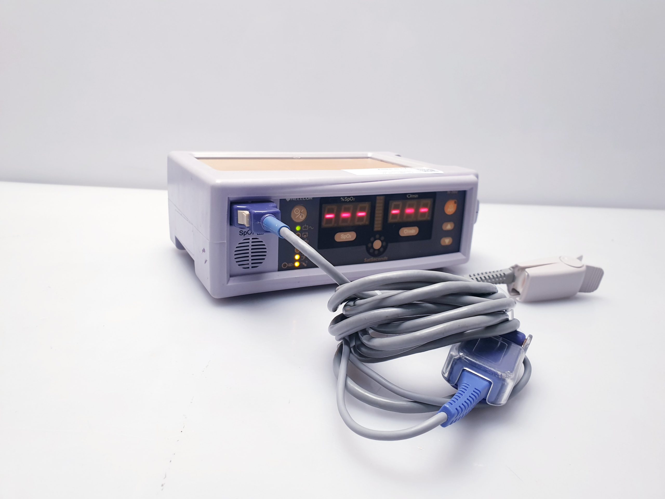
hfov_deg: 67.3
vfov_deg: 53.1
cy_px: 250
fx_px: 499
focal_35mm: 26
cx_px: 332
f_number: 2.4
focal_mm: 4.3
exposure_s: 1/50
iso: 100
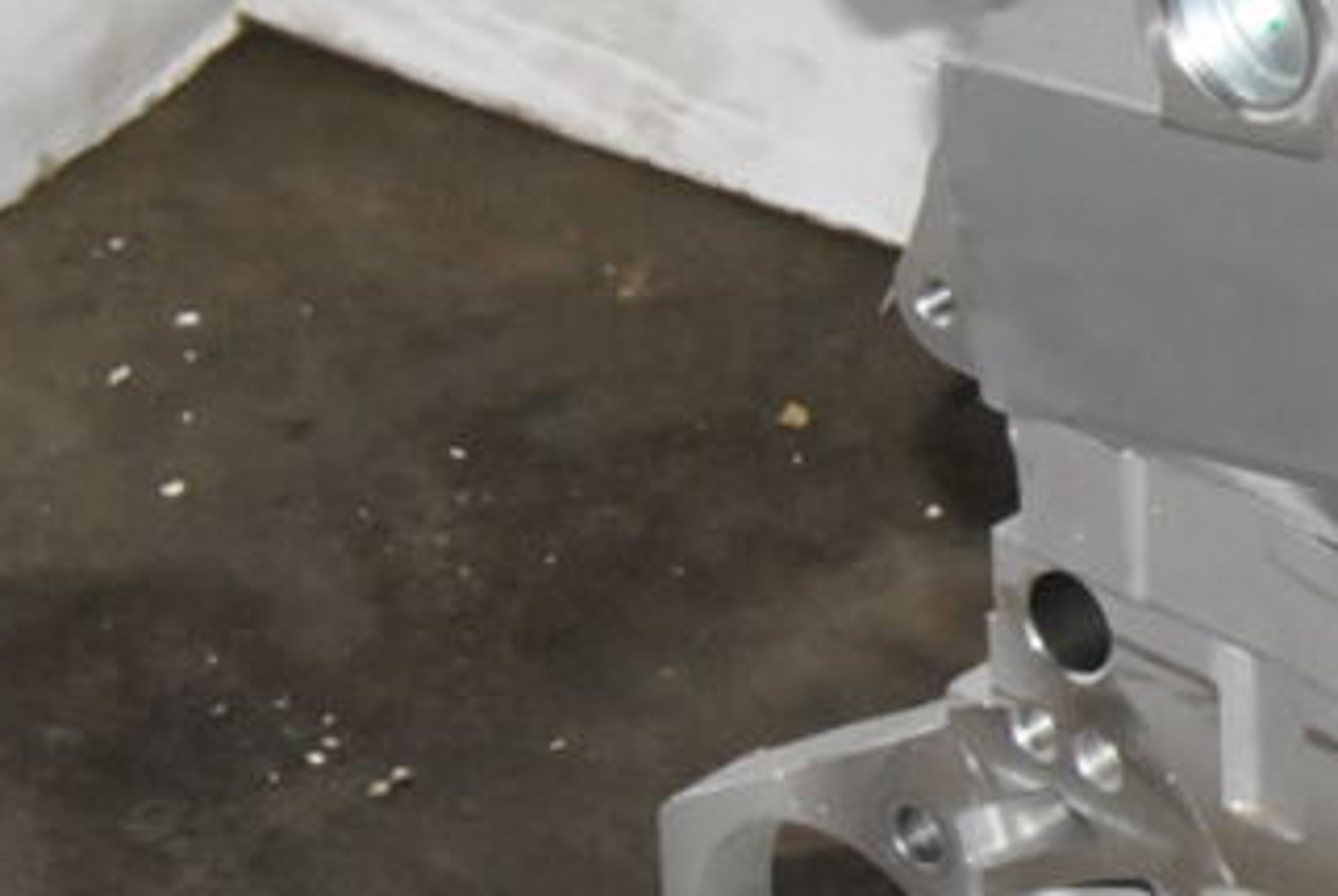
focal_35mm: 299
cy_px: 360
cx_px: 2551
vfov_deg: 4.6
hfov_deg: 6.7
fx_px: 11128
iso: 800
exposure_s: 1/200
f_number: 14
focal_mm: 40
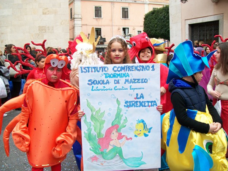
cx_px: 114
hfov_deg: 51.4
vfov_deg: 39.7
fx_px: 237
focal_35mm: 36
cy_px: 86
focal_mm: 6
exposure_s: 1/160
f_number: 2.7
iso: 64
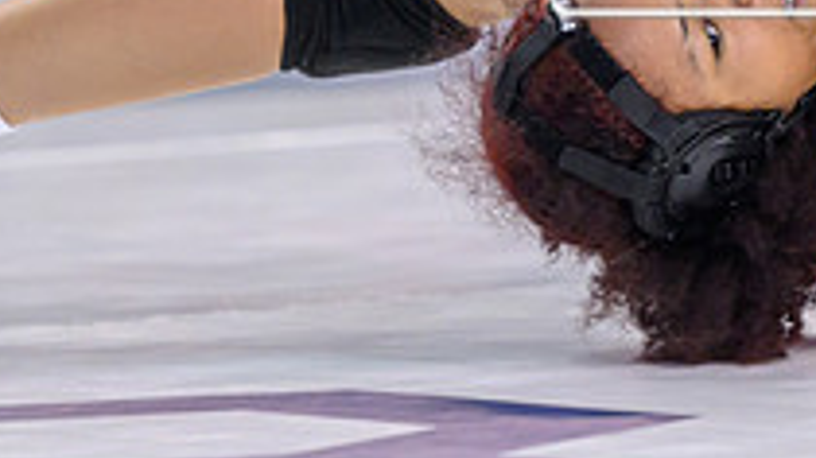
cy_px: 88
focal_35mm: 503
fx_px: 10881
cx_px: 816
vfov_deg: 2.4
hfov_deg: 4.3
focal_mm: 140
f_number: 2.8
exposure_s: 1/800
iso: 2200
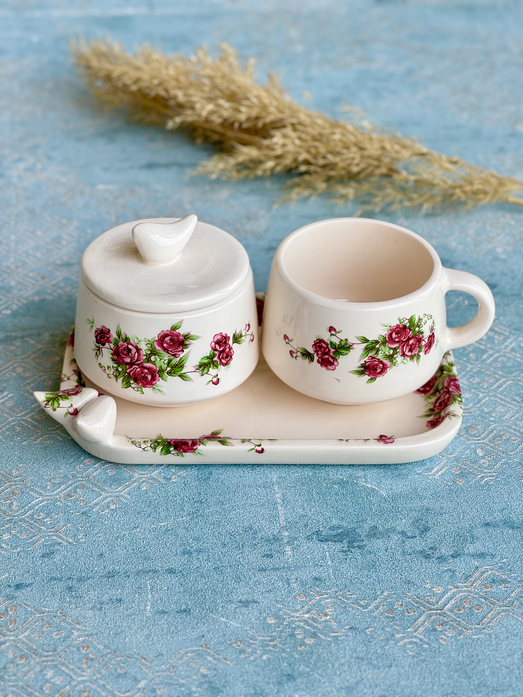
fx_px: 1551
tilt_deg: -34.6
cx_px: 262
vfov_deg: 25.3
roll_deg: -2.0
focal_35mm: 77
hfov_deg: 19.1
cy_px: 348
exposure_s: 1/282
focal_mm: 9
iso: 25
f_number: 2.8
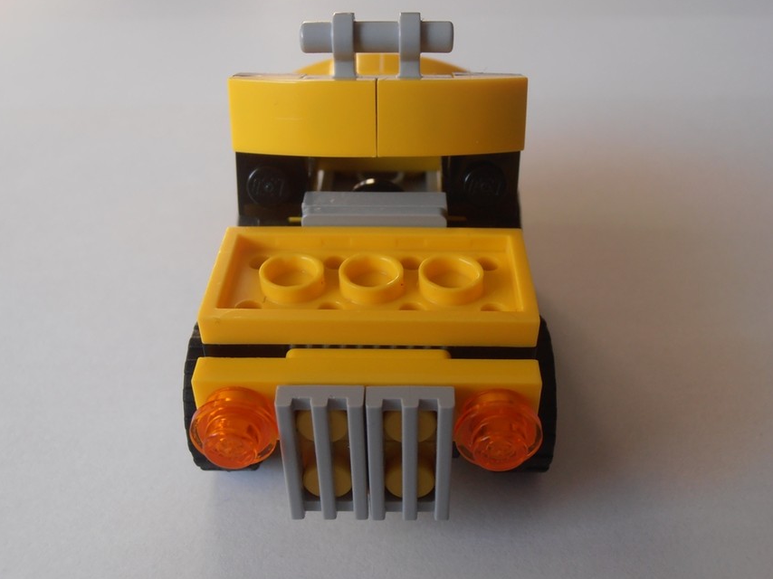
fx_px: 871
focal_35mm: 39
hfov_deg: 47.9
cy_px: 285
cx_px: 396
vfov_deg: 36.8
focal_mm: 6.61
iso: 80
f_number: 3.9
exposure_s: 1/40
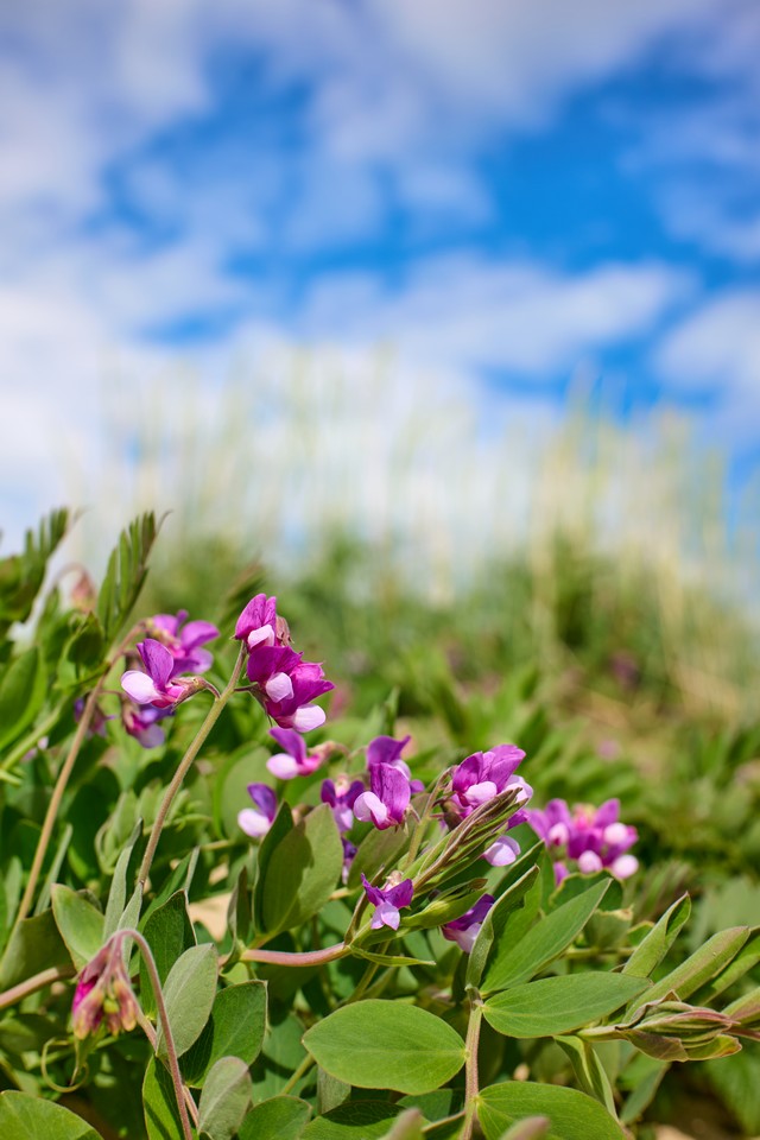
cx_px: 380
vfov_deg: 48.5
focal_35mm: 40
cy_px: 570
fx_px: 1267
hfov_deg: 33.4
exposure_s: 1/1000
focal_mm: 40
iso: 100
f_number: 5.6
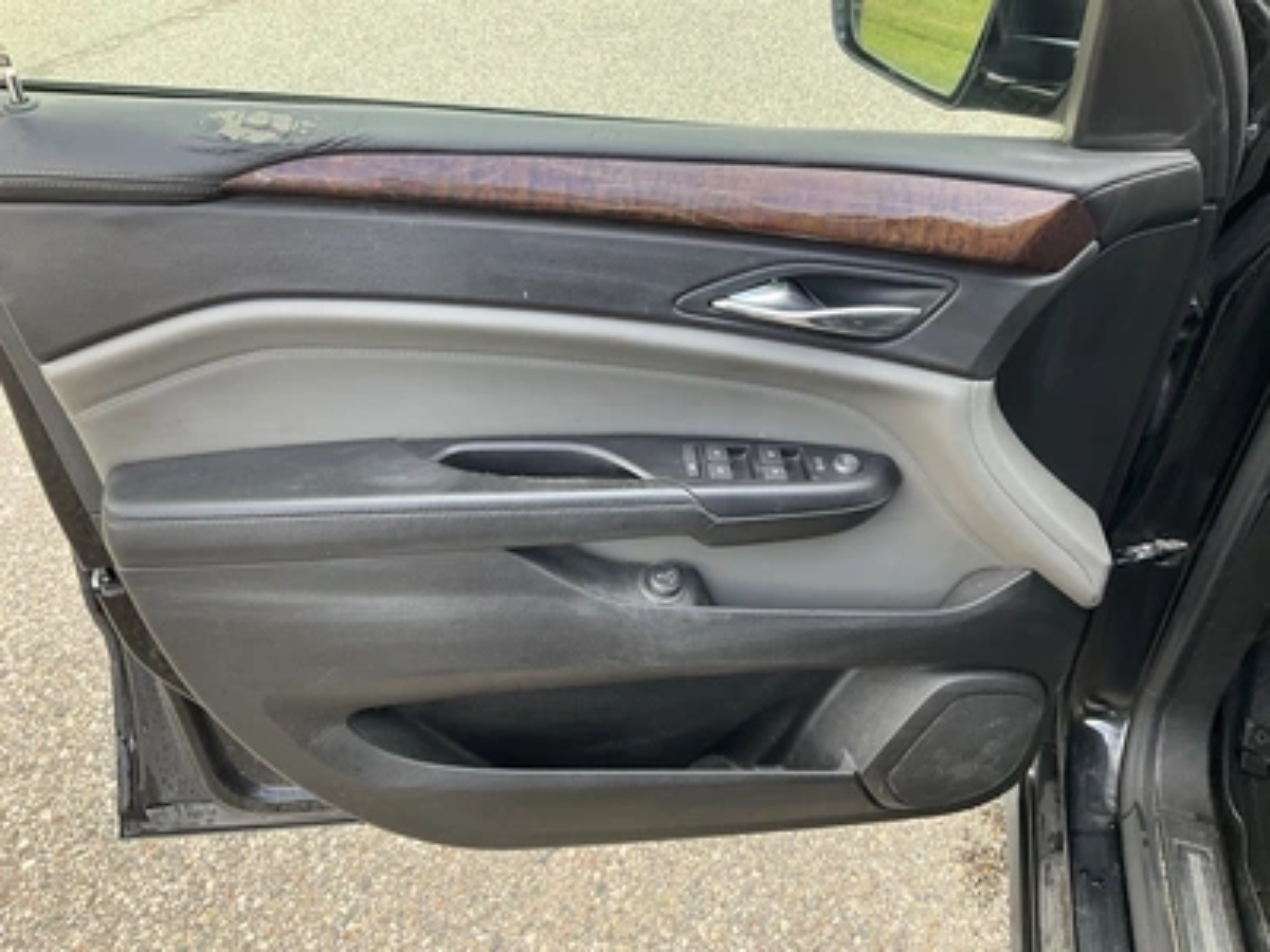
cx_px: 635
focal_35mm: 29
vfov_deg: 48.2
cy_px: 476
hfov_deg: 61.7
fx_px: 1064
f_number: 1.8
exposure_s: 1/122
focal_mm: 3
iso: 25
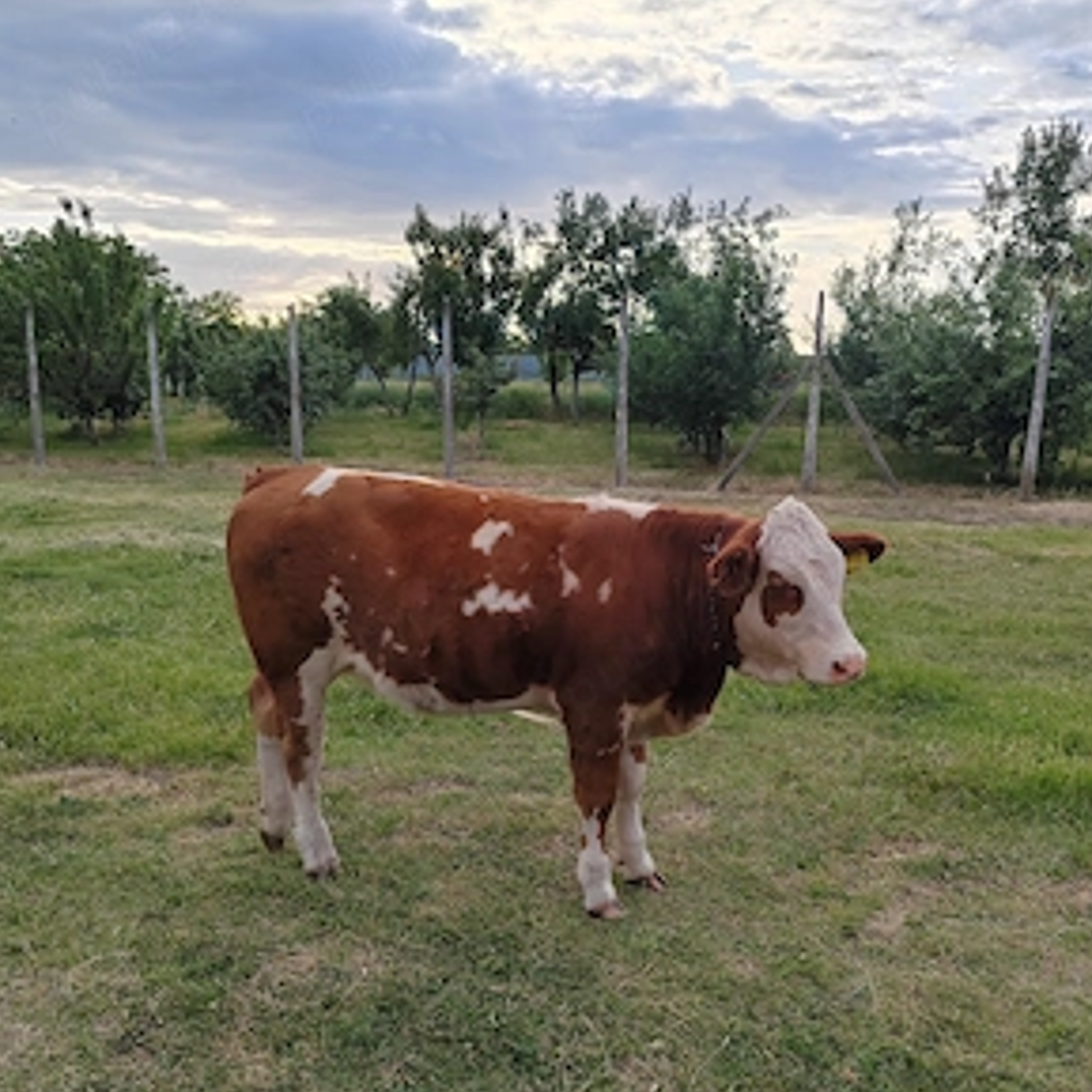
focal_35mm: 33
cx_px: 552
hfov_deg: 49.7
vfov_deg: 49.3
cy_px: 684
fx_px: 1178
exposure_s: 1/650
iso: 100
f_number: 1.9
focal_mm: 5.52
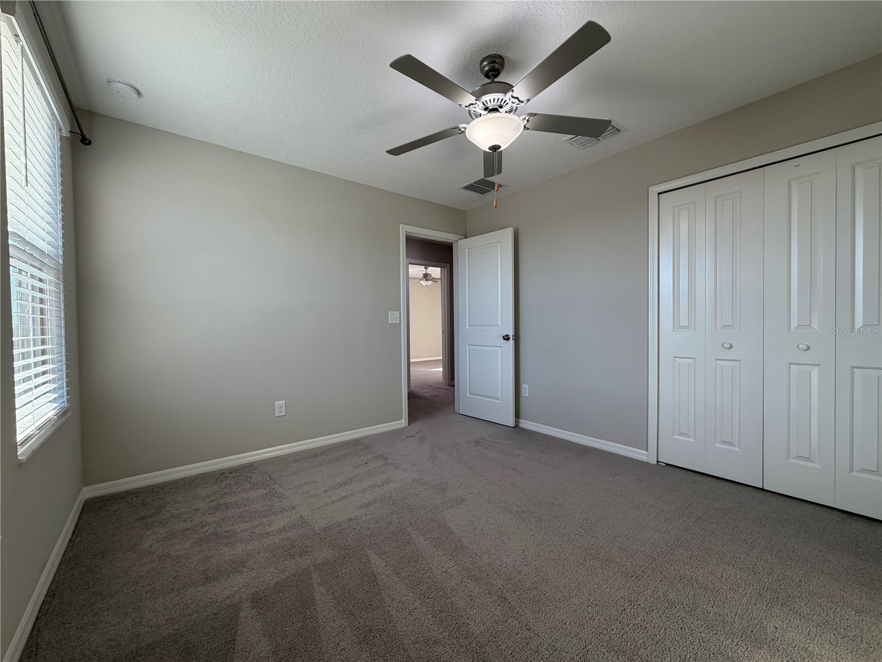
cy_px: 331
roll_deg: +1.2
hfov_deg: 102.1
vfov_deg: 85.7
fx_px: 357
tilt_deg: -1.3
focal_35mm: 14
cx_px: 441
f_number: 2.2
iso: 100
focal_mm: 2.22
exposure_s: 1/121
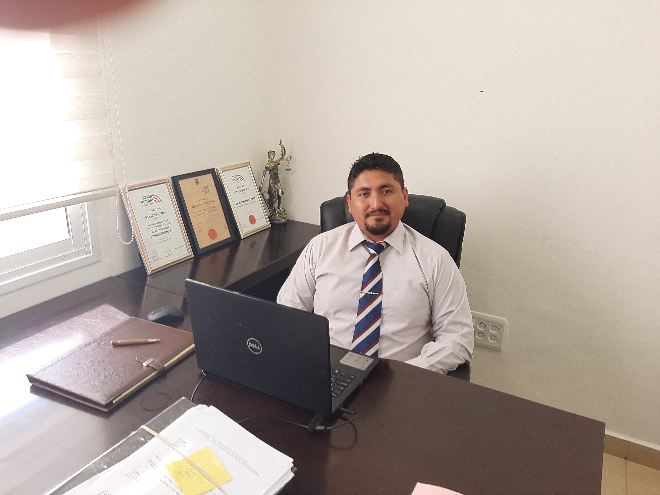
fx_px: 515
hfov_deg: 65.3
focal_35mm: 27
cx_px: 330
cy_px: 248
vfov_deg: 51.4
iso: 40
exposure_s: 1/114
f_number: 1.7
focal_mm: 3.93
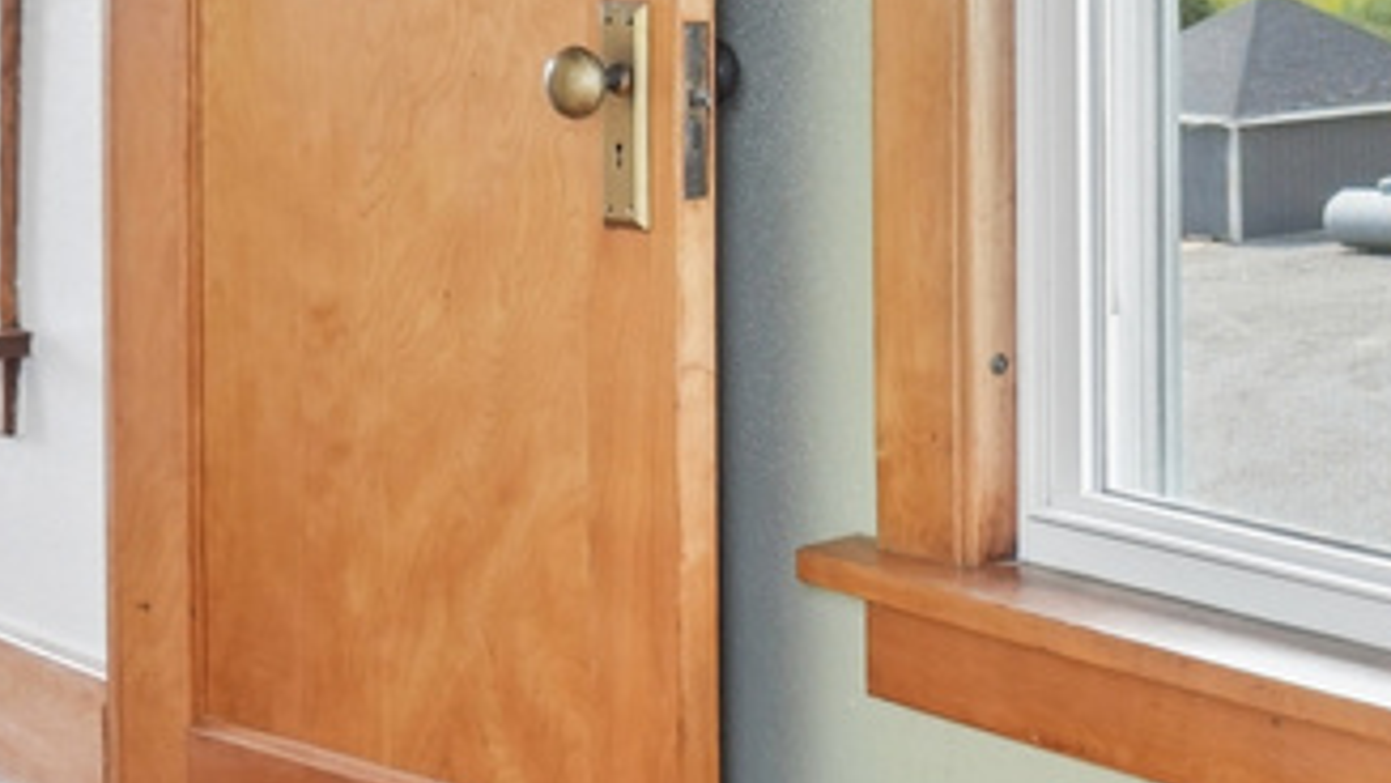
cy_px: -145
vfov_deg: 14.1
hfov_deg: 21.5
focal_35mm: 83
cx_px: 2076
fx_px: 3062
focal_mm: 16
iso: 400
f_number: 5.6
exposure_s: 1/60
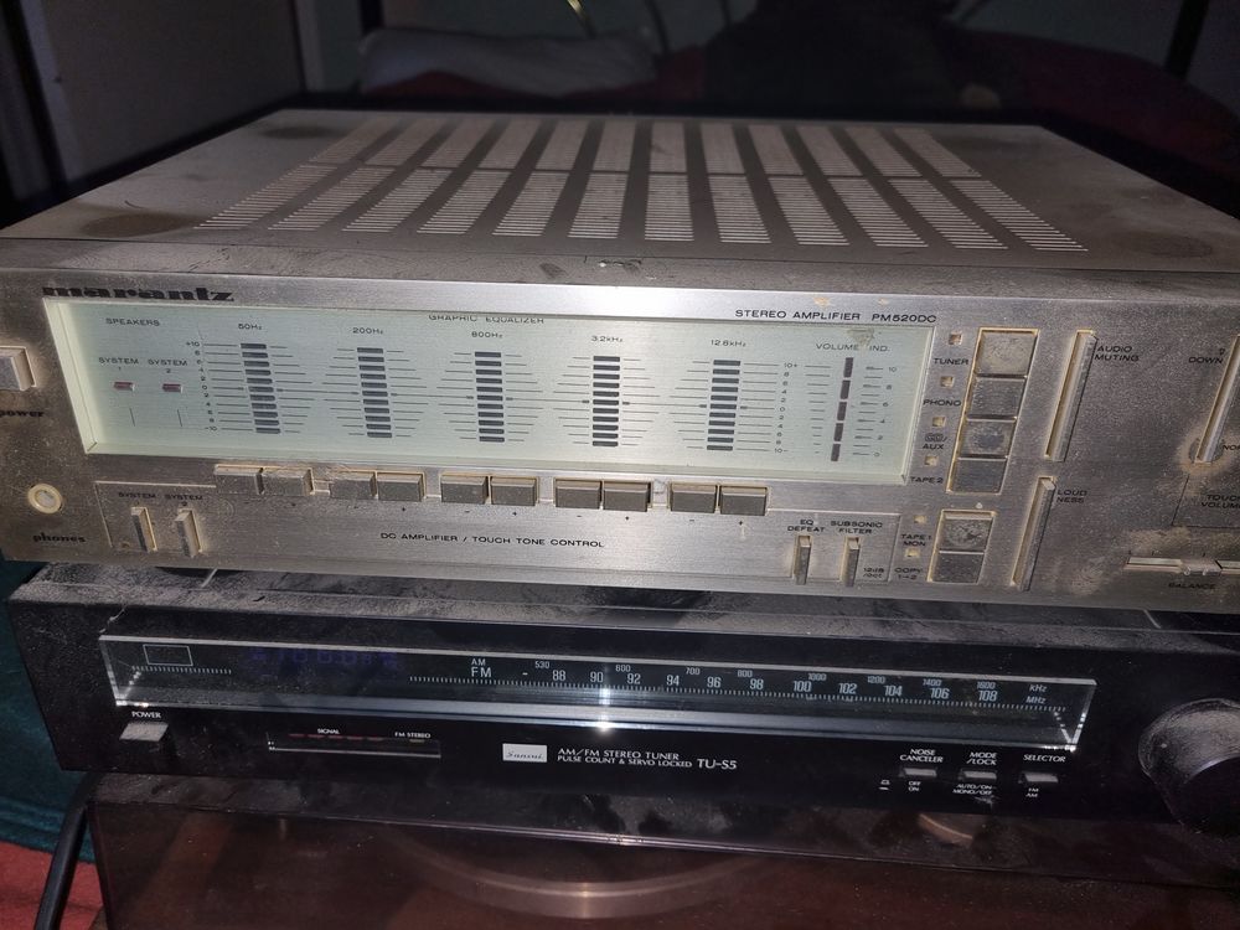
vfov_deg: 53.1
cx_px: 620
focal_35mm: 26
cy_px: 465
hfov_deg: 67.3
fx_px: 931
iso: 50
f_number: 1.8
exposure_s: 1/115
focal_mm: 5.4
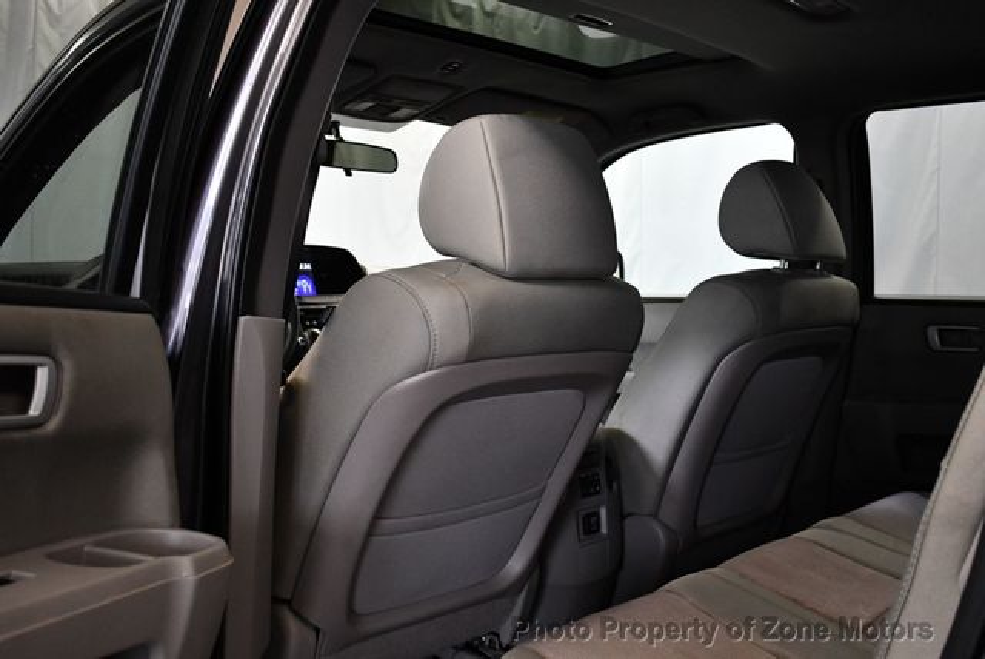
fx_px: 986
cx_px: 492
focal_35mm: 36
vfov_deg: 36.9
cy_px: 330
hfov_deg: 53.1
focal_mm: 18
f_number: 3.5
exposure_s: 1/125
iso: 1600
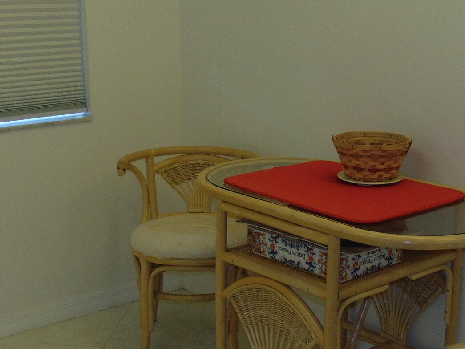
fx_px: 833
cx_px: 271
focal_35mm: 62
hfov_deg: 31.1
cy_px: 203
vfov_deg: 23.6
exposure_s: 1/30
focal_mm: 4.5
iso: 100
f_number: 3
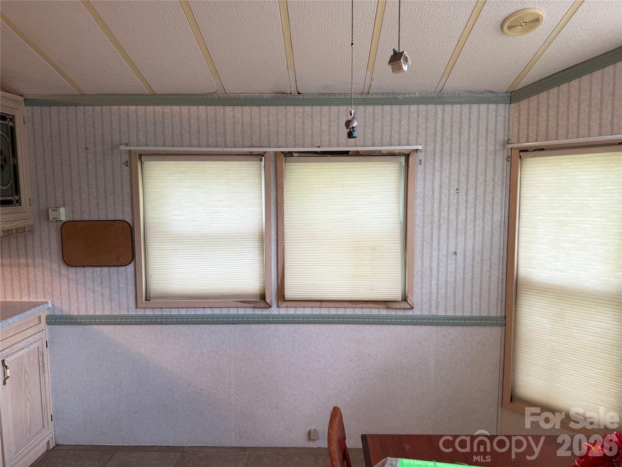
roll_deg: +0.0
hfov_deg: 71.6
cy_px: 234
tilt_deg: -5.4
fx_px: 431
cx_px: 311
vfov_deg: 56.8
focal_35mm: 24
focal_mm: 6.76
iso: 125
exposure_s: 1/60
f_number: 1.78
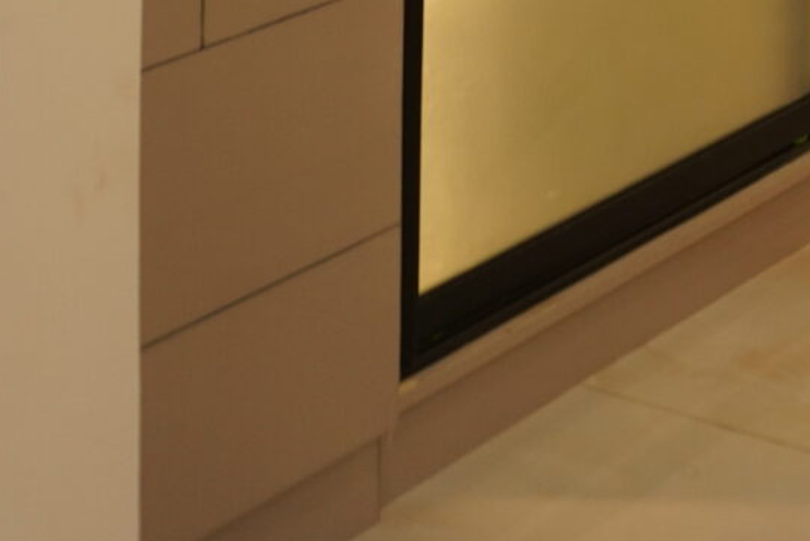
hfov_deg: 16.4
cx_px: 1252
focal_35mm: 113
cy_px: -683
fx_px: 2543
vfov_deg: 10.7
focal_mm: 16
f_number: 3.5
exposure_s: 1/100
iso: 320
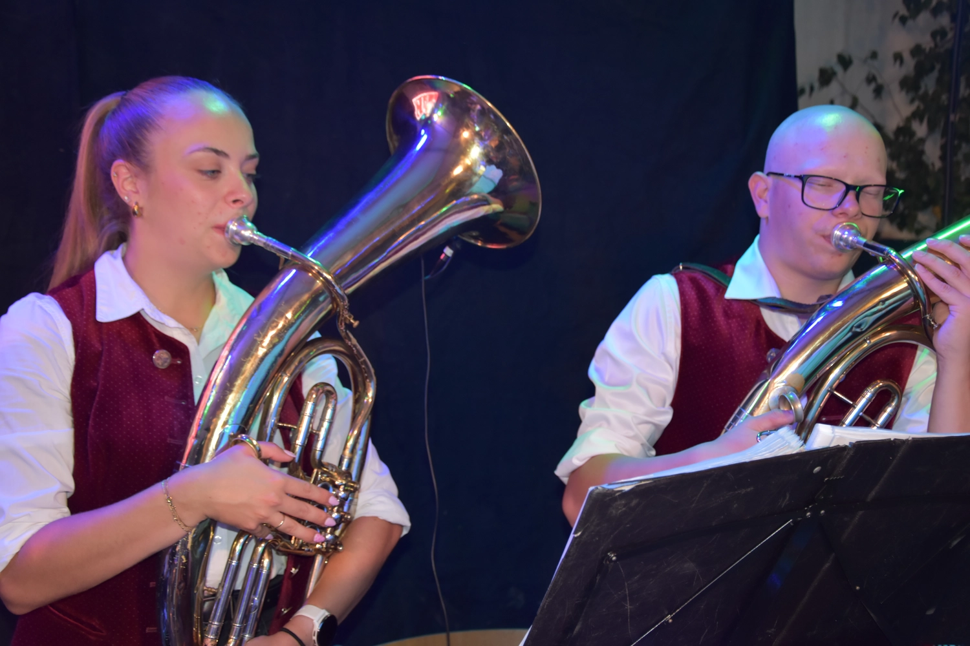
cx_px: 485
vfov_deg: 28.1
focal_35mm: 48
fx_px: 1293
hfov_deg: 41.1
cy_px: 323
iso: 800
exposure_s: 1/60
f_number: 4.2
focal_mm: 32
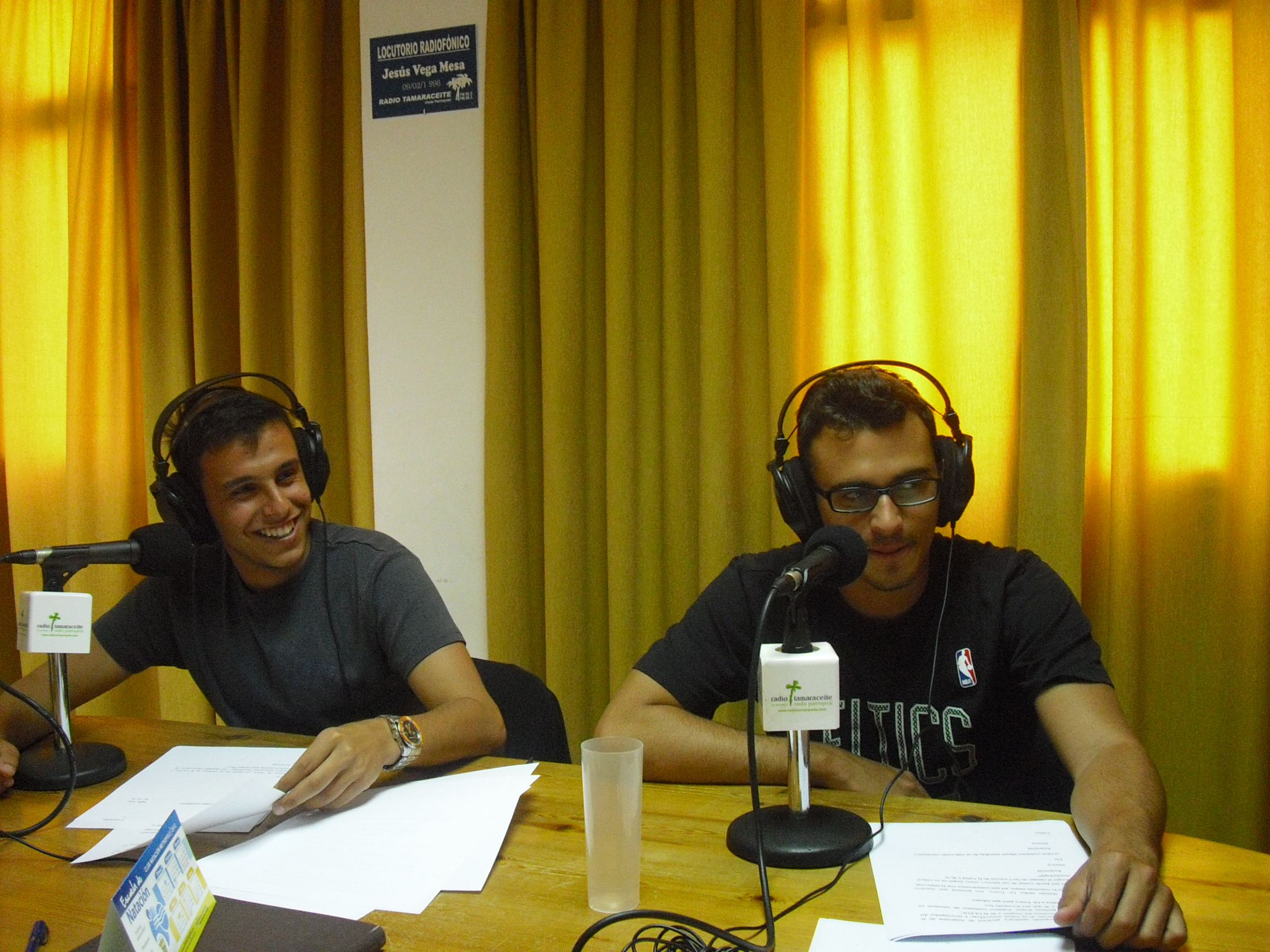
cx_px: 635
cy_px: 476
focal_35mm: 38
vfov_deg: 37.7
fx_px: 1394
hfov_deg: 49.0
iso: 400
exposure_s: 1/80
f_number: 2.8
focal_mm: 6.2
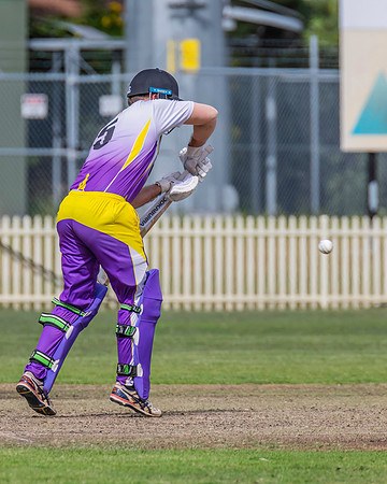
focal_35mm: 845
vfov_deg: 2.3
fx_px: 12091
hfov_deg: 1.8
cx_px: 90
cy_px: 223
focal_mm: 550
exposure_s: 1/2500
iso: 800
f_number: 8
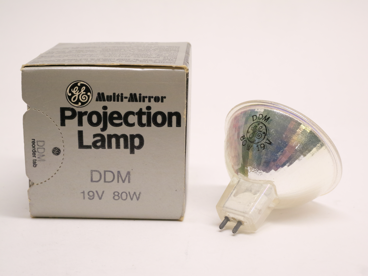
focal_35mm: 60
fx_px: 638
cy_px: 138
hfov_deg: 32.2
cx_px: 184
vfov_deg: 24.4
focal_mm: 30
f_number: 9
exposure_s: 1/100
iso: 2500
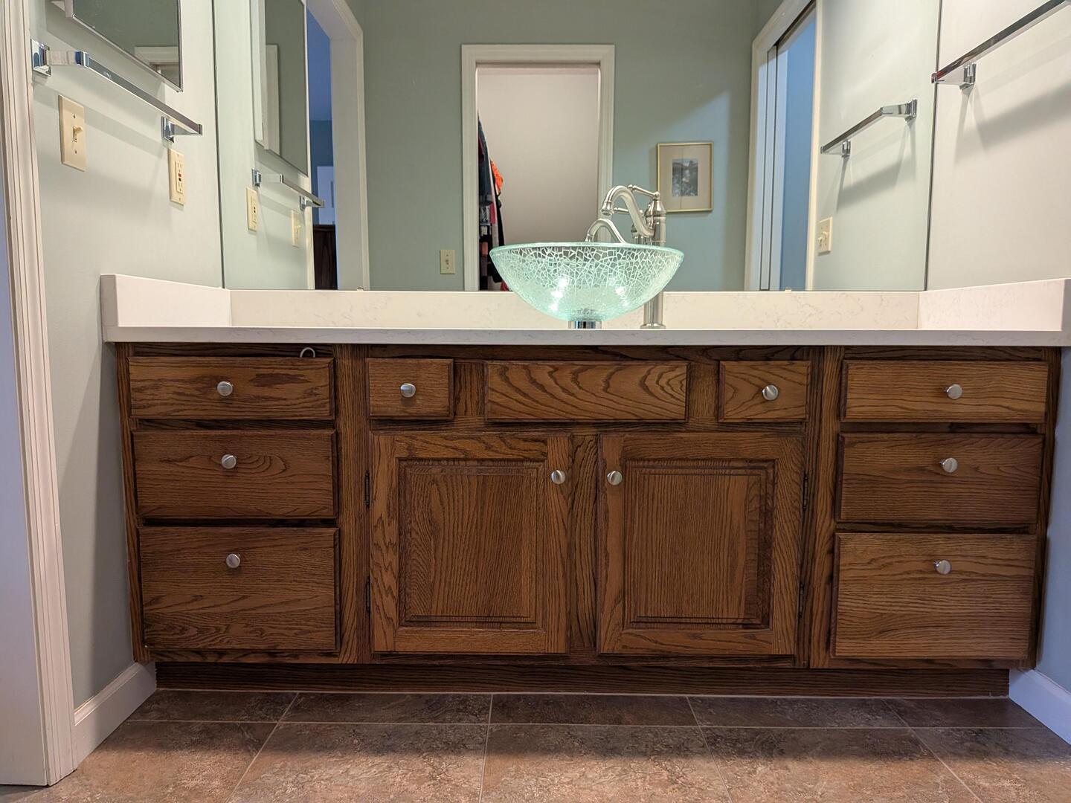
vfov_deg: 56.8
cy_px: 402
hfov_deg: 71.6
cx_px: 536
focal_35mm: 24
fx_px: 743
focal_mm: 4.53
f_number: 1.7
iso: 497
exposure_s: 1/120
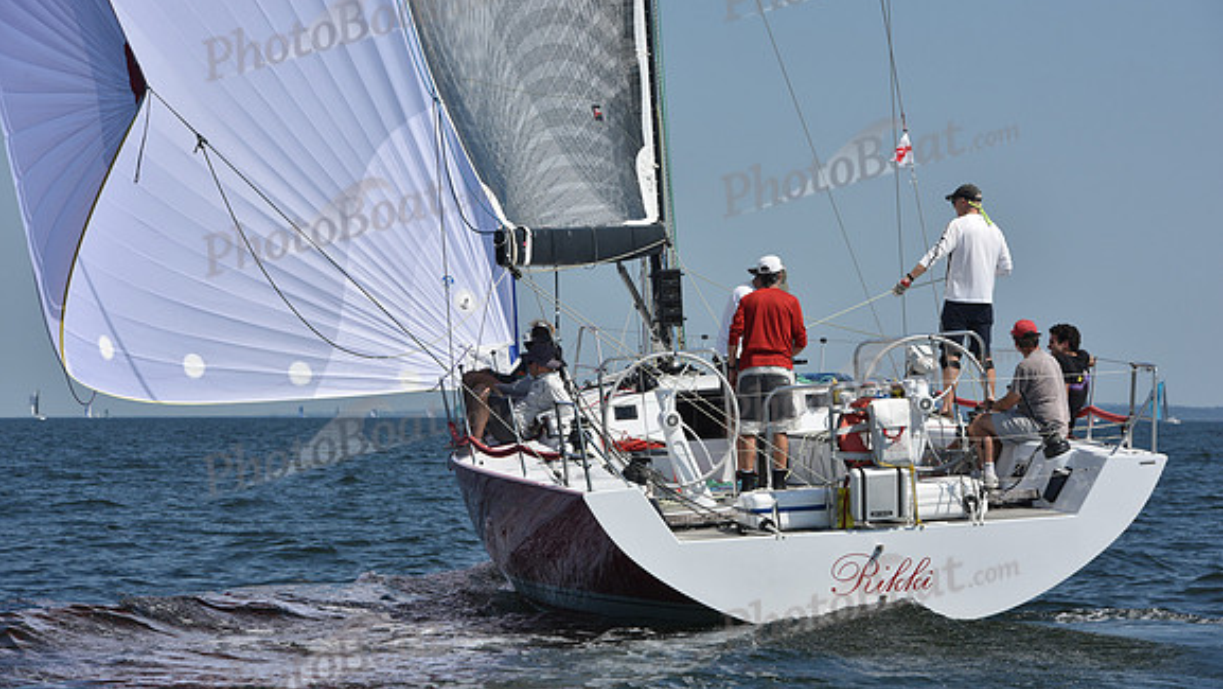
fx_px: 5125
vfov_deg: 7.7
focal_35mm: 158
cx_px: 613
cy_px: 302
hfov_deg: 13.6
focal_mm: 150
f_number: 9
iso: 250
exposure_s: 1/1250
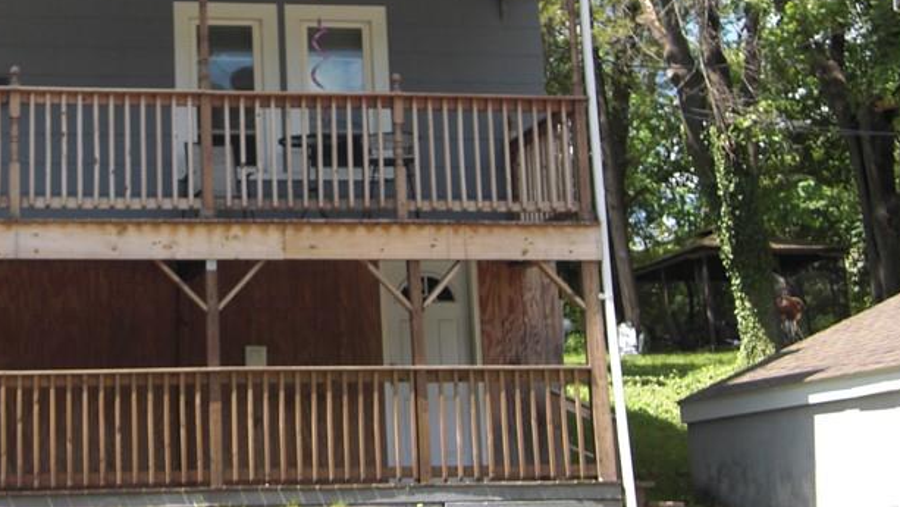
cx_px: 170
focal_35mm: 71
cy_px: 143
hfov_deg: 29.0
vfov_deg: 16.9
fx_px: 1695
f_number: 3
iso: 50
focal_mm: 6.9
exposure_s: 1/320
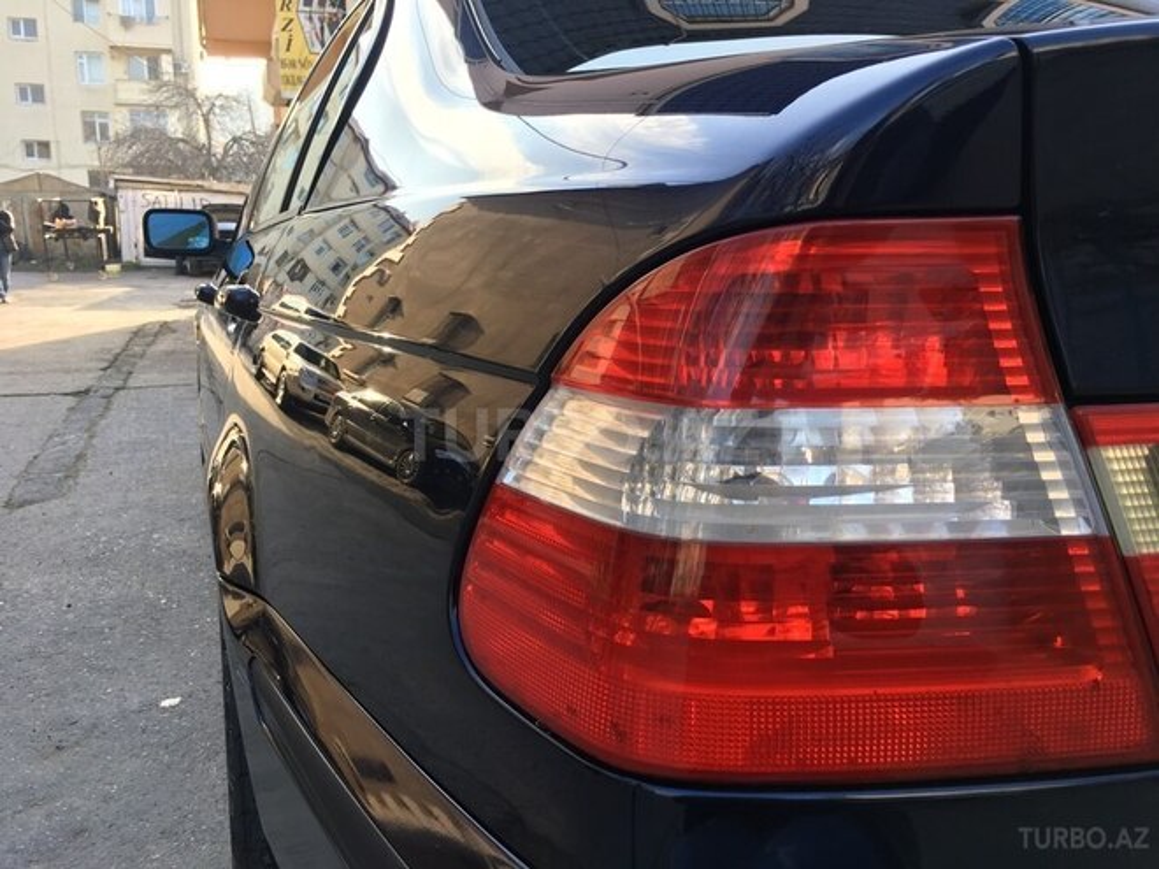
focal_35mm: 29
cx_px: 580
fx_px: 971
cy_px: 434
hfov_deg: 61.7
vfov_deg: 48.2
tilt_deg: -12.2
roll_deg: -0.2
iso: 25
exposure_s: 1/117
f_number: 2.2
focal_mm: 4.15
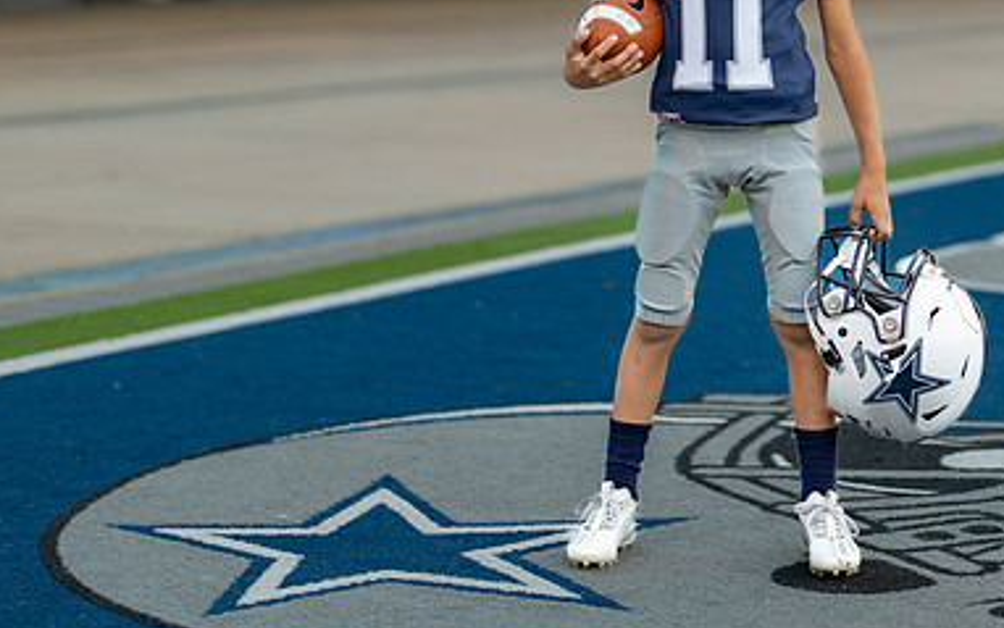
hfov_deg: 19.3
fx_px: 2929
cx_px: 739
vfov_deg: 12.2
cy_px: 104
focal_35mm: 107
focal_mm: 50
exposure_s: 1/400
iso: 100
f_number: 1.2
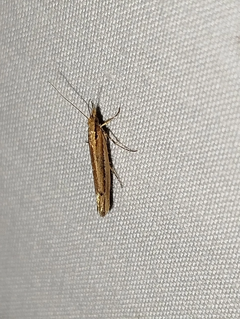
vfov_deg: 17.1
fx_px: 1063
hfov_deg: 12.9
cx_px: 120
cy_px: 160
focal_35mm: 115
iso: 80
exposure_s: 1/50
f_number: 1.7
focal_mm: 5.31
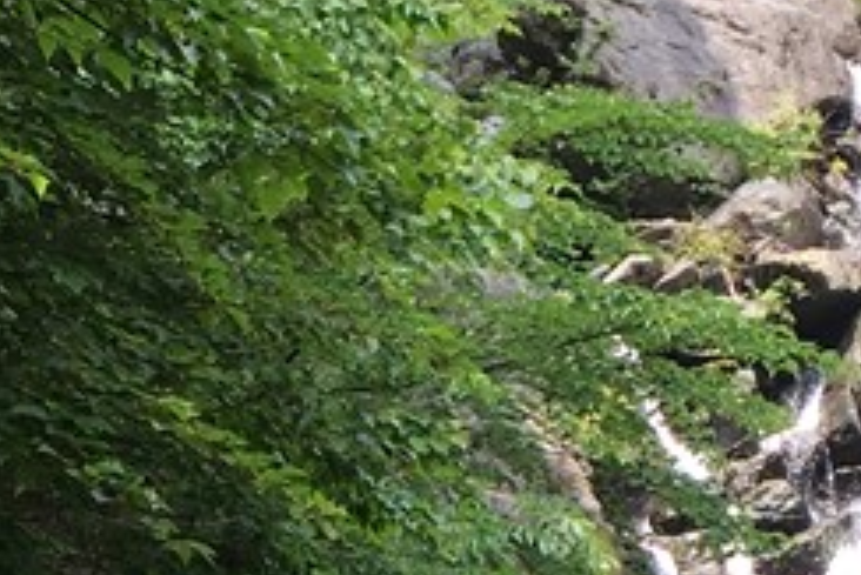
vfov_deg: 8.2
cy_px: 1259
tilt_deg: -0.8
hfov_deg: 12.9
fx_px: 3781
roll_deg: +0.1
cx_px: 74
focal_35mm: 158
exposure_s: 1/311
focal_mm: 4.15
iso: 25
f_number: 2.2
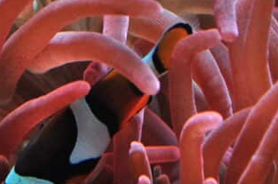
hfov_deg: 11.7
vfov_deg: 7.8
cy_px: 220
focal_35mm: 174
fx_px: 1342
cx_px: 23
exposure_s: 1/60
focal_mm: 48
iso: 1250
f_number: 5.3
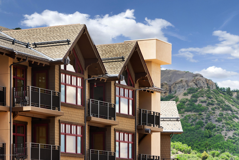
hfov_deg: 14.6
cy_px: 80
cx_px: 120
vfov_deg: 9.8
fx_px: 930
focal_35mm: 140
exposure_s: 1/640
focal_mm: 140
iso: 640
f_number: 8
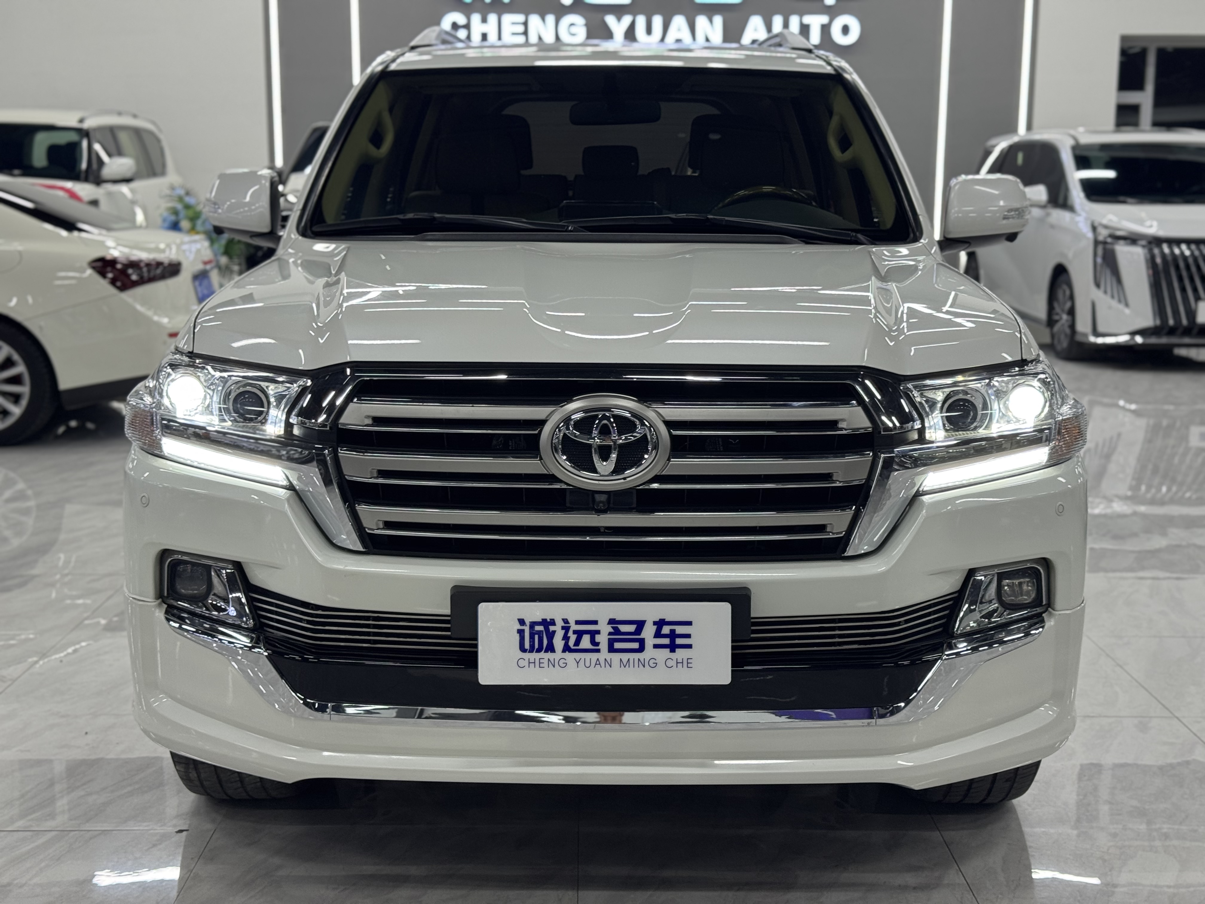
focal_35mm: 48
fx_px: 1671
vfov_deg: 30.3
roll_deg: +0.1
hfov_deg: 39.7
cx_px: 602
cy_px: 452
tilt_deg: -9.9
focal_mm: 6.76
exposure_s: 1/100
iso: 80
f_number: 1.78
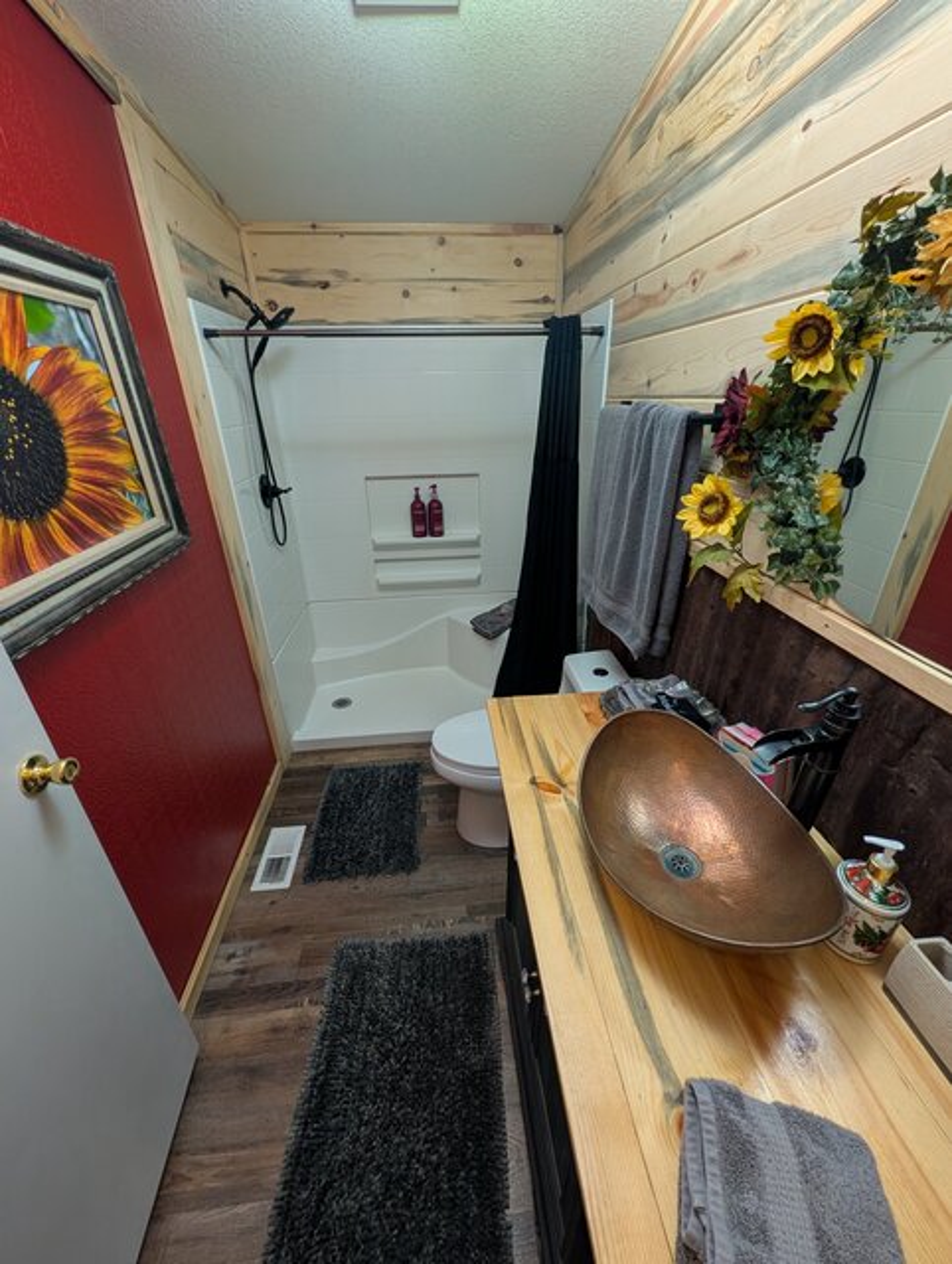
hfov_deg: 94.6
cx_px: 476
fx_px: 439
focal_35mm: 12
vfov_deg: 110.5
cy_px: 632
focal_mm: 2.02
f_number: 1.7
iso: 177
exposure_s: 1/24
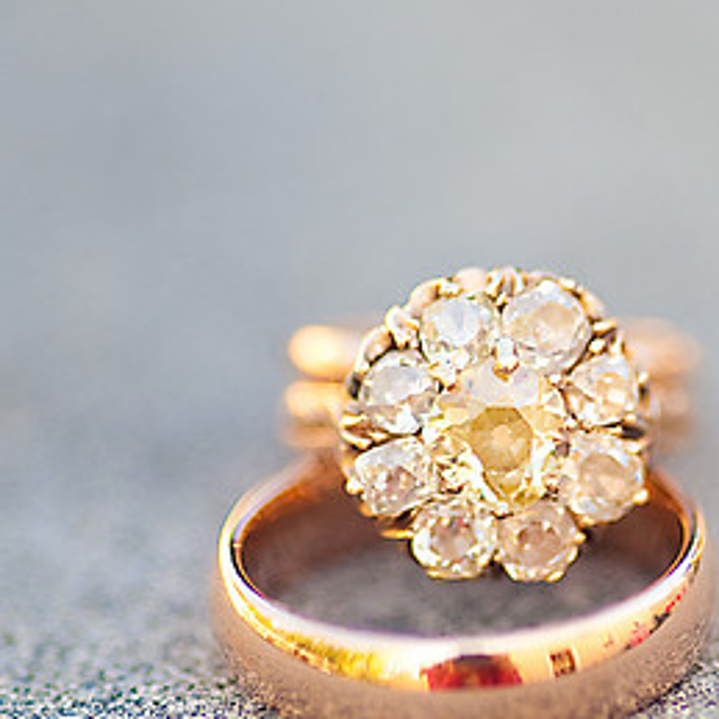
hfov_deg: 8.7
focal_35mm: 200
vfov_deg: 8.7
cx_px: 489
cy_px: 486
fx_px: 4700
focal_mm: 105
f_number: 2.8
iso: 200
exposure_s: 1/250
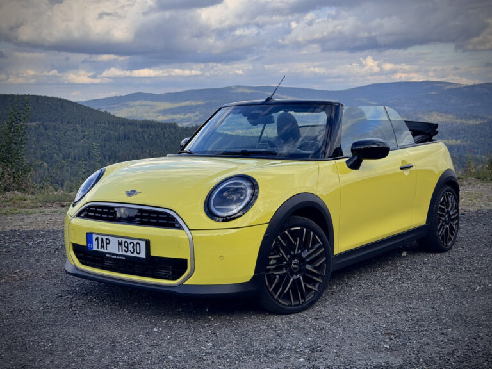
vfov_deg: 30.3
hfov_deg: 39.7
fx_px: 682
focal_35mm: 48
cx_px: 246
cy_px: 184
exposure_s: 1/1597
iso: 64
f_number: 1.78
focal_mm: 6.76
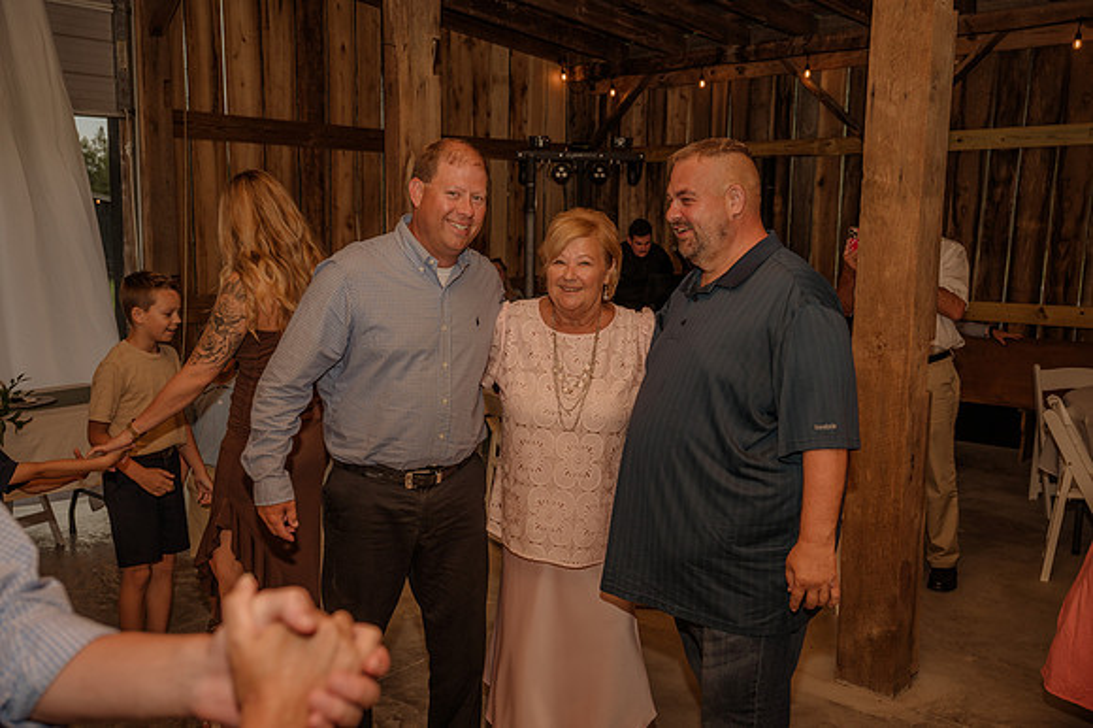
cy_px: 364
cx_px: 546
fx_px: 1047
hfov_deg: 55.1
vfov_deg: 38.3
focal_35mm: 34
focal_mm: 34.5
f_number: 4
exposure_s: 1/200
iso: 320
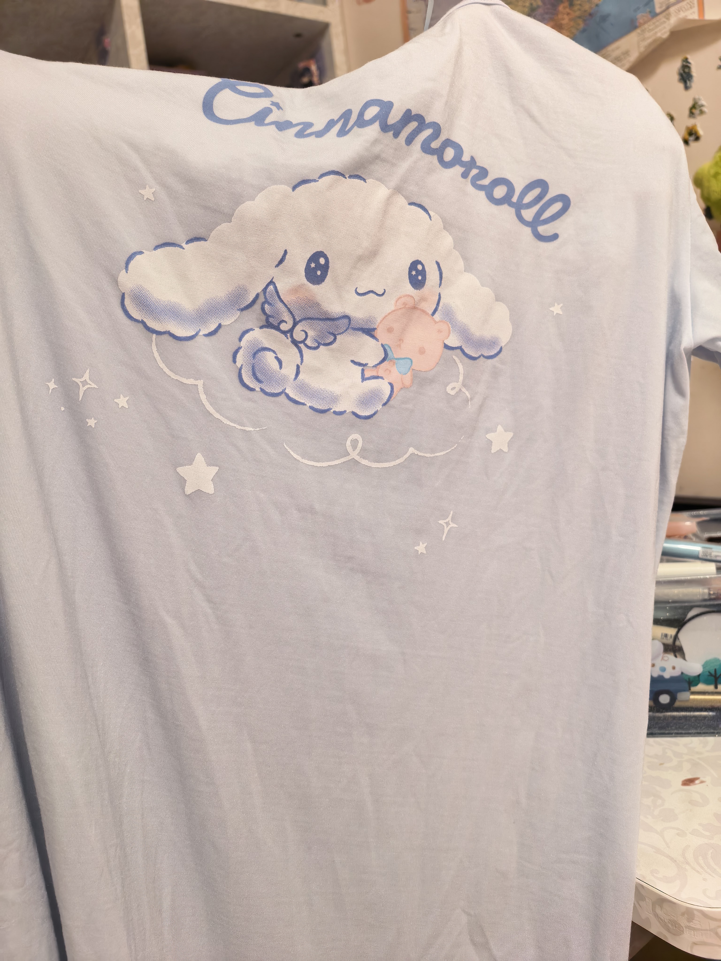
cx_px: 360
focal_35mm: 24
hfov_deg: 56.8
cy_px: 480
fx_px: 667
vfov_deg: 71.6
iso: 125
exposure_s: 1/100
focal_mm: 6.98
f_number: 2
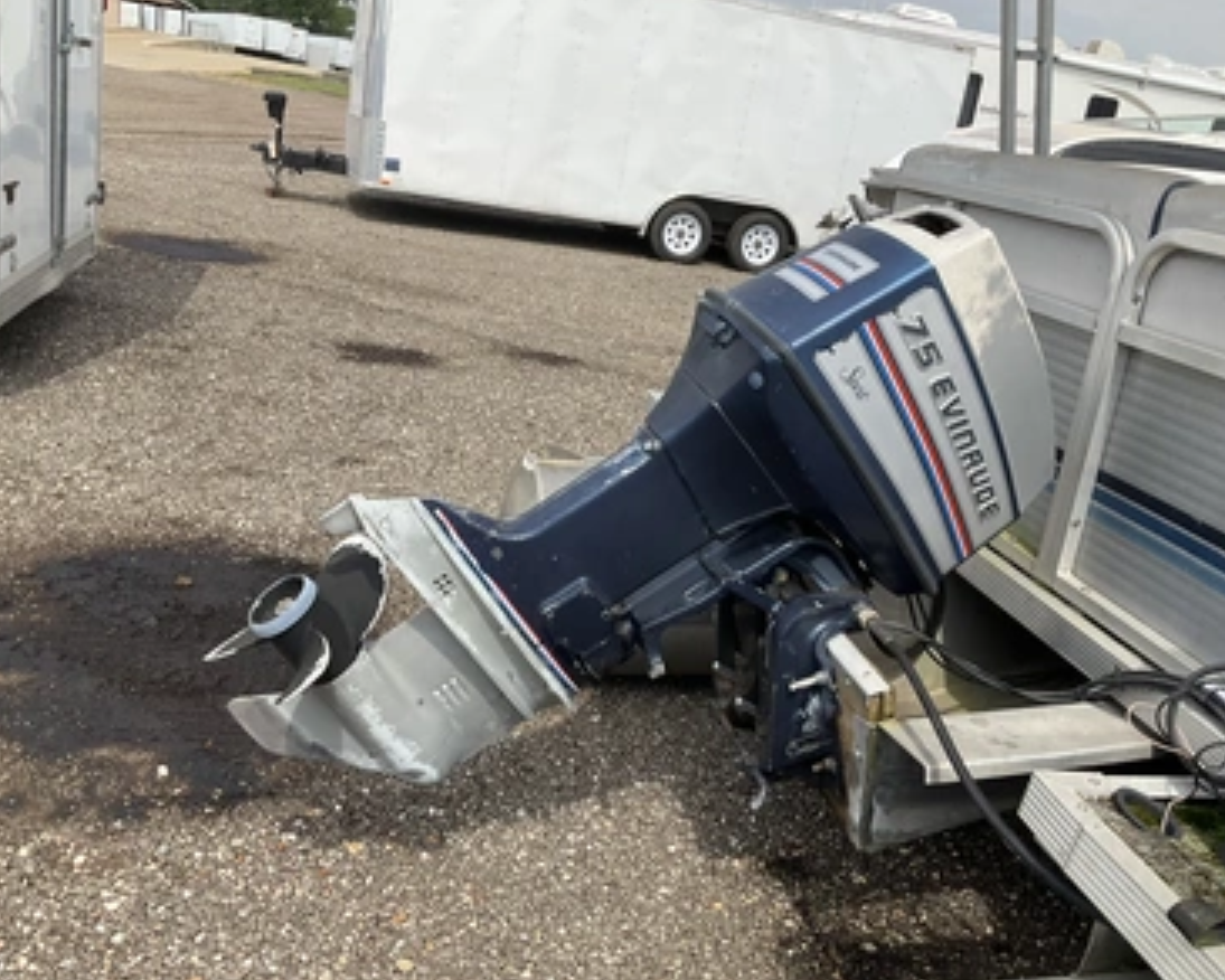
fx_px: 1124
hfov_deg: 57.2
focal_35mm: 31
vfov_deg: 47.1
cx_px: 628
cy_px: 487
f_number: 1.8
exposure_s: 1/1412
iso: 25
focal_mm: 3
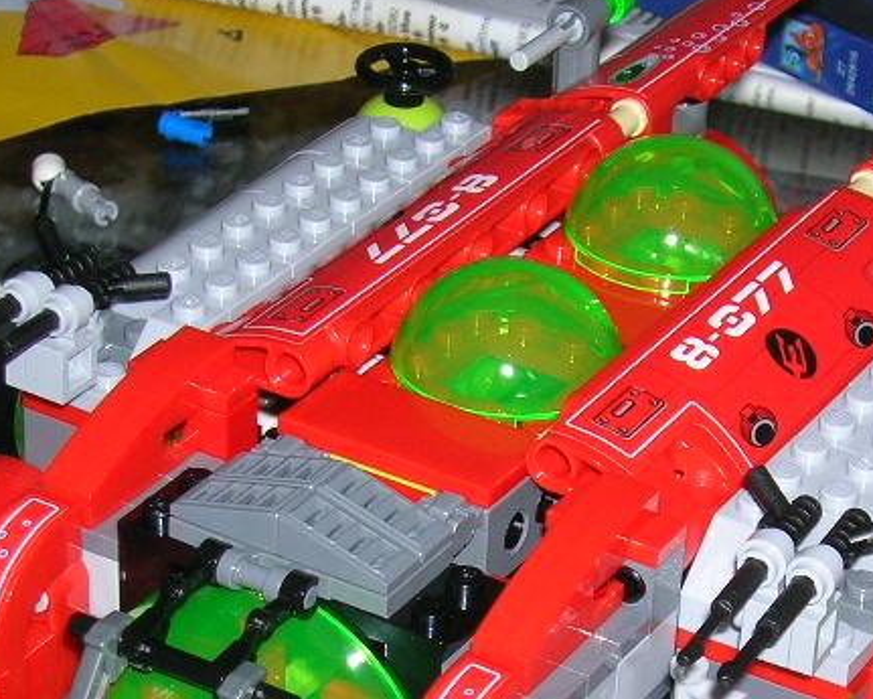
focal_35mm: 116
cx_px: 654
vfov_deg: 13.2
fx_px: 2998
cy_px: 634
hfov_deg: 16.5
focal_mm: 8.4
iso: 50
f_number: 3.3
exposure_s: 1/60.1
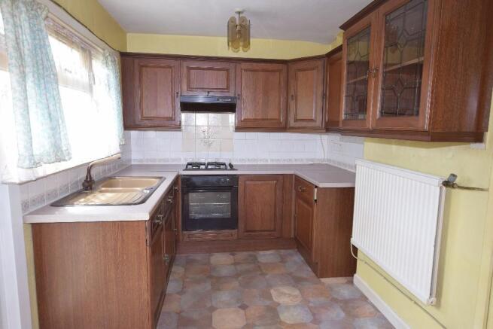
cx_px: 246
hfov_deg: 77.3
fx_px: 308
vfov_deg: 56.2
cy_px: 164
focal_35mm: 22
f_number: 4.5
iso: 400
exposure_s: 1/80
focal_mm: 15
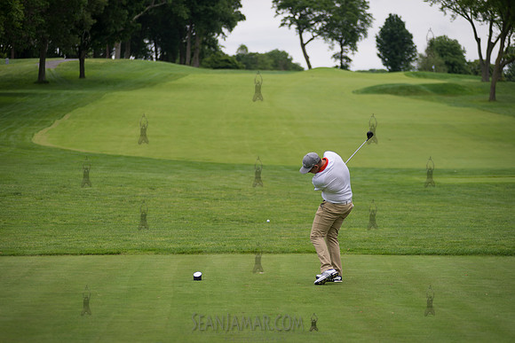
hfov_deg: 17.1
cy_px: 172
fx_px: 1717
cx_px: 258
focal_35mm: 120
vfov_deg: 11.4
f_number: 2.8
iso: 200
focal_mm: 120
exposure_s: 1/1600
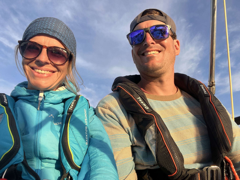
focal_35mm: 23
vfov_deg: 58.9
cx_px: 120
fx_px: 159
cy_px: 90
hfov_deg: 73.9
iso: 32
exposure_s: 1/279
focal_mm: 2.71
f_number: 2.2
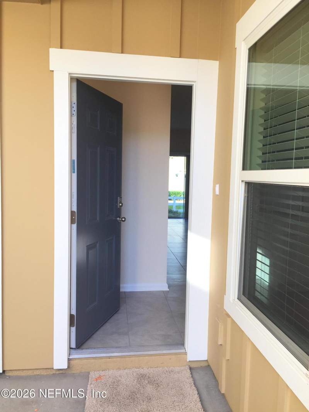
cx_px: 154
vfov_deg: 61.6
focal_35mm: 29
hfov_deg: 48.2
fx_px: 345
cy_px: 206
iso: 32
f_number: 2.2
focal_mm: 4.15
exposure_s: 1/166
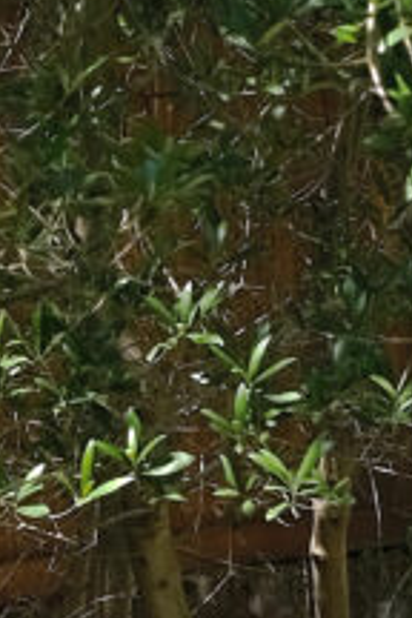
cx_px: 612
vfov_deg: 1.7
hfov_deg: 1.2
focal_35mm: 1183
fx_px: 20307
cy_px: 1122
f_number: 8
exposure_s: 1/125
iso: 80
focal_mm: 110.6
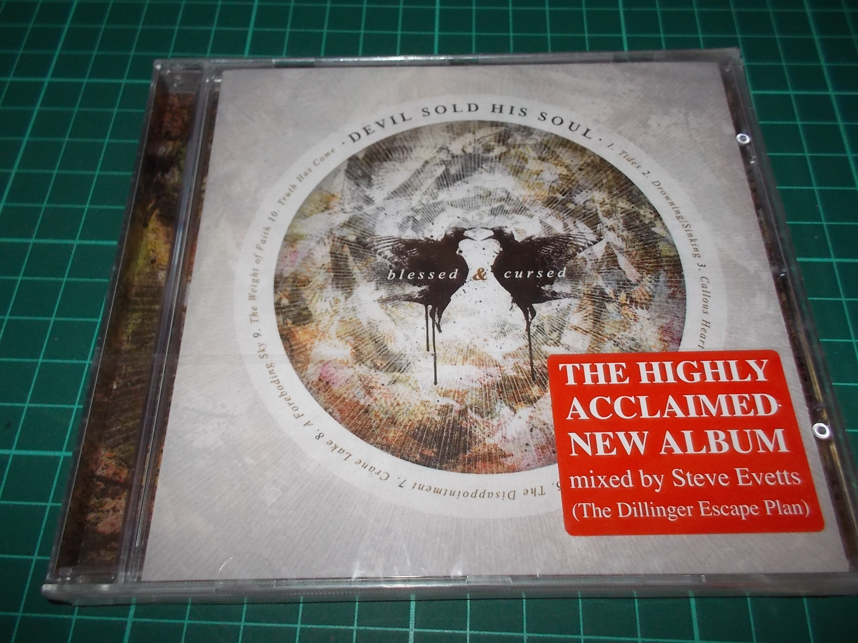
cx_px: 429
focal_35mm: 29
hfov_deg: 61.7
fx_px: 719
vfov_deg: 48.2
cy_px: 322
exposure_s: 1/30
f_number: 3.3
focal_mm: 4.1
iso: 200
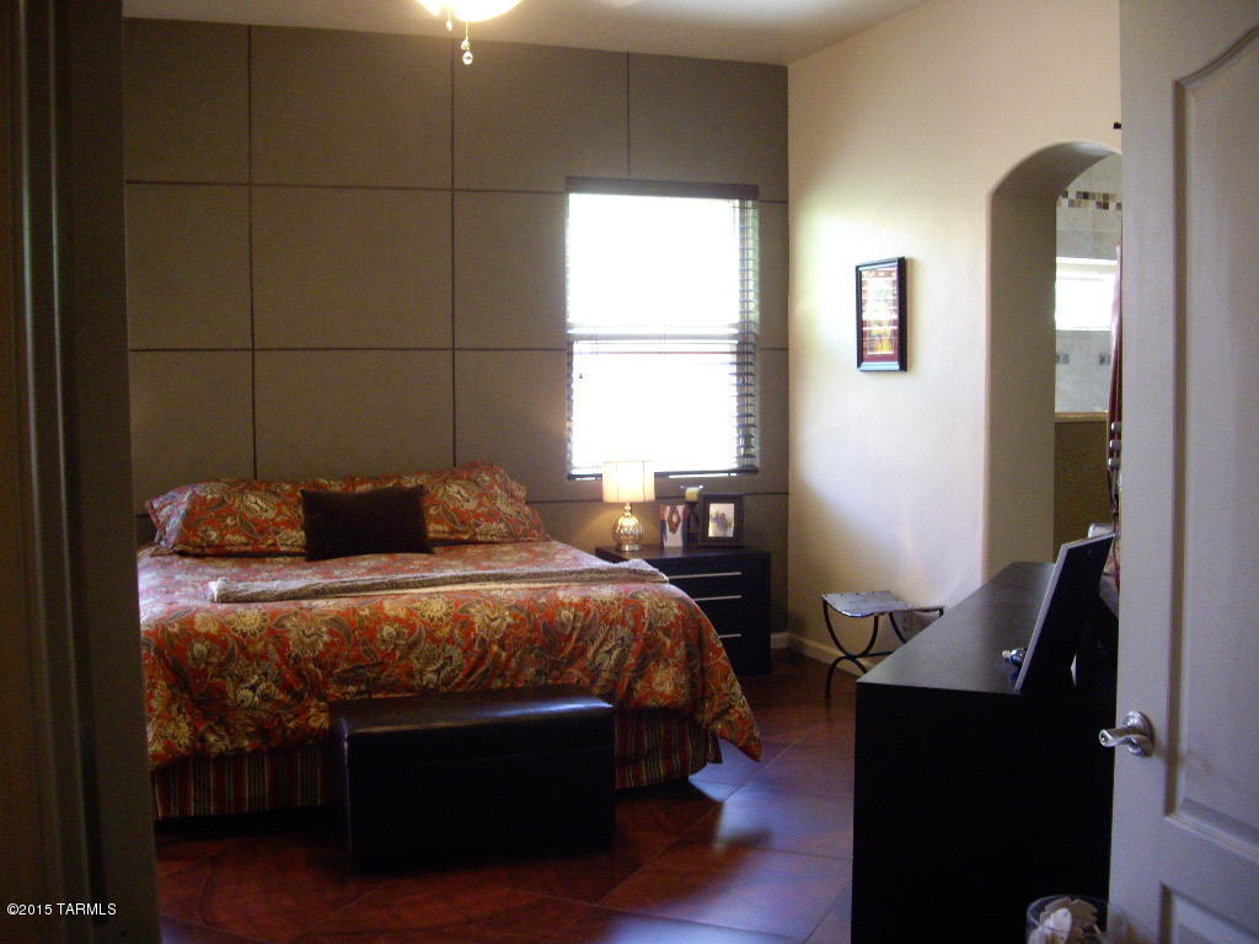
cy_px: 472
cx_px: 630
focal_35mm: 38
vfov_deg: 37.7
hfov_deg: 49.0
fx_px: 1382
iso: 400
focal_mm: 7.9
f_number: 2.8
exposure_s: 1/30
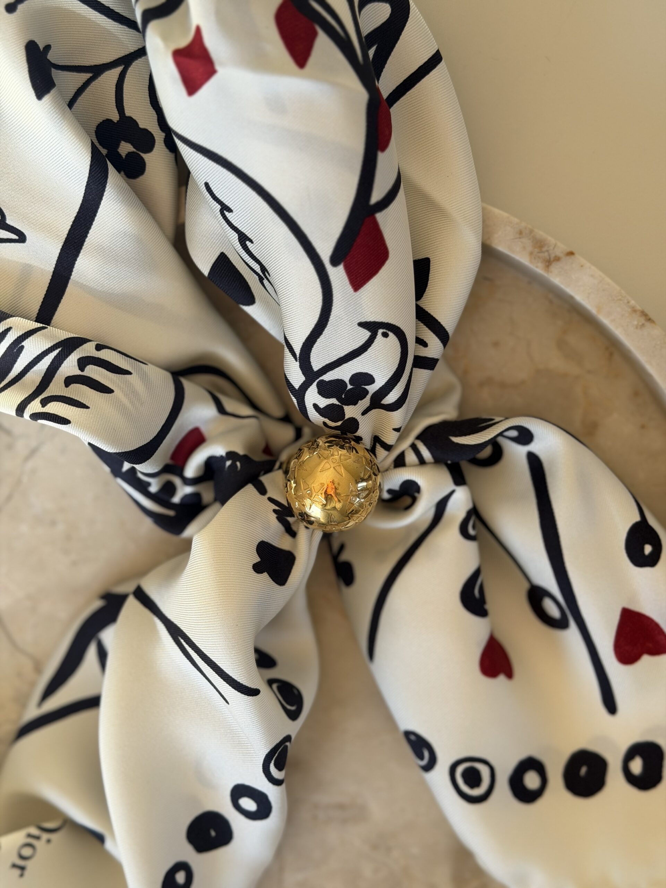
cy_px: 444
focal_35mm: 48
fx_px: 1231
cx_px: 333
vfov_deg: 39.7
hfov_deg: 30.3
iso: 64
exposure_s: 1/251
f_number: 1.78
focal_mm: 6.76
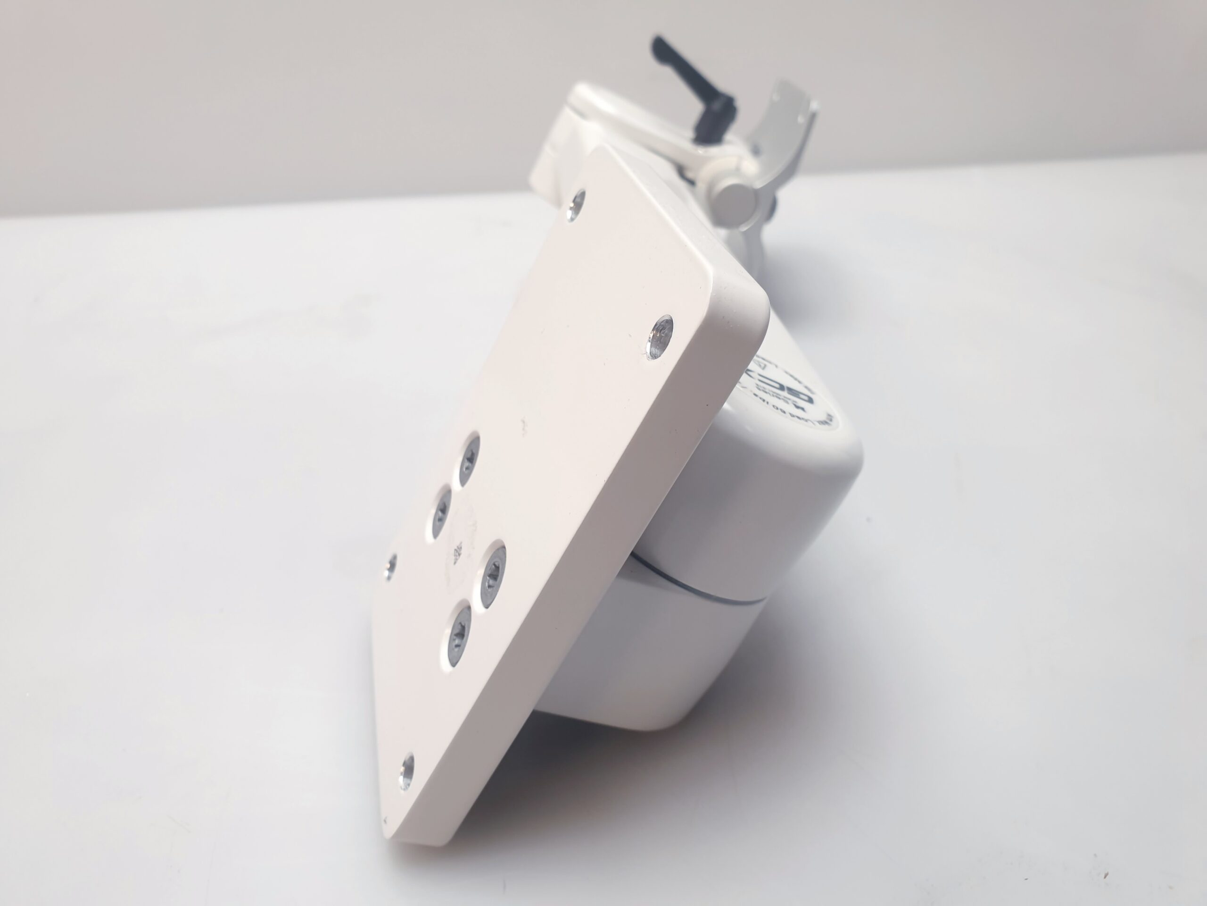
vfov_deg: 53.1
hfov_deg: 67.3
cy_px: 453
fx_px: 907
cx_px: 604
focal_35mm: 26
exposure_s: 1/50
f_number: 2.4
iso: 64
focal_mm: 4.3
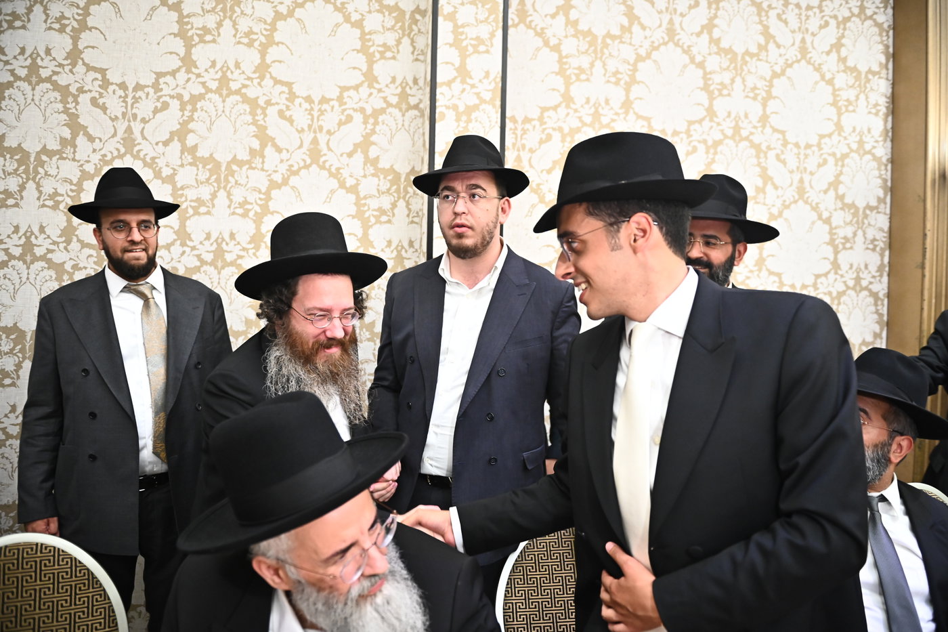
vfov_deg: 53.1
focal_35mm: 24
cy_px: 316
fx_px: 632
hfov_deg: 73.8
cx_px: 474
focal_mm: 24
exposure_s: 1/200
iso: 3200
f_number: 2.8
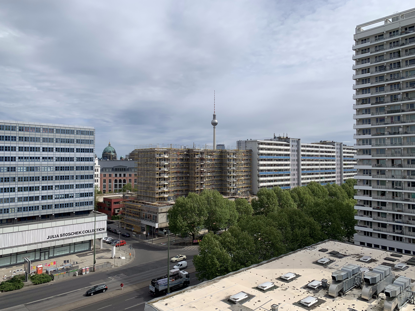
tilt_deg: +2.6
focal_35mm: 26
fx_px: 312
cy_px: 156
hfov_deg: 67.3
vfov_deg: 53.1
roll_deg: -0.3
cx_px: 208
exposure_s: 1/4464
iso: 25
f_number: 1.8
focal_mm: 4.25
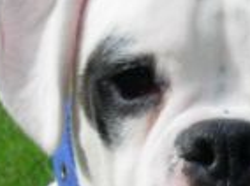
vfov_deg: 3.7
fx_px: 2870
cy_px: 125
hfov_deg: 5.0
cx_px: 220
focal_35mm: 398
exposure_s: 1/483
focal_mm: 23.4
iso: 64
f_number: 4.9
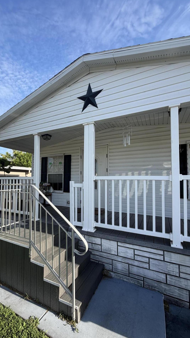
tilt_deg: +2.1
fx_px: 143
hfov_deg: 66.9
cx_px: 85
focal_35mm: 16
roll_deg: -0.2
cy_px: 175
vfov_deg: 99.3
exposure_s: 1/751
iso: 40
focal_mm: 2.22
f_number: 2.2
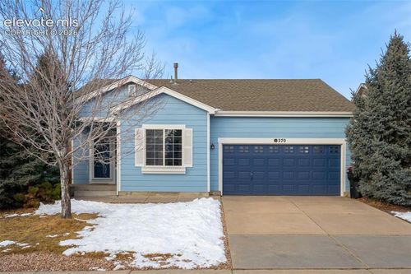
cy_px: 137
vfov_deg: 37.8
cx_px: 206
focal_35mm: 35
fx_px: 399
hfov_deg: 54.5
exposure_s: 1/1000
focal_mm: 35
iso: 200
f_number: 6.3
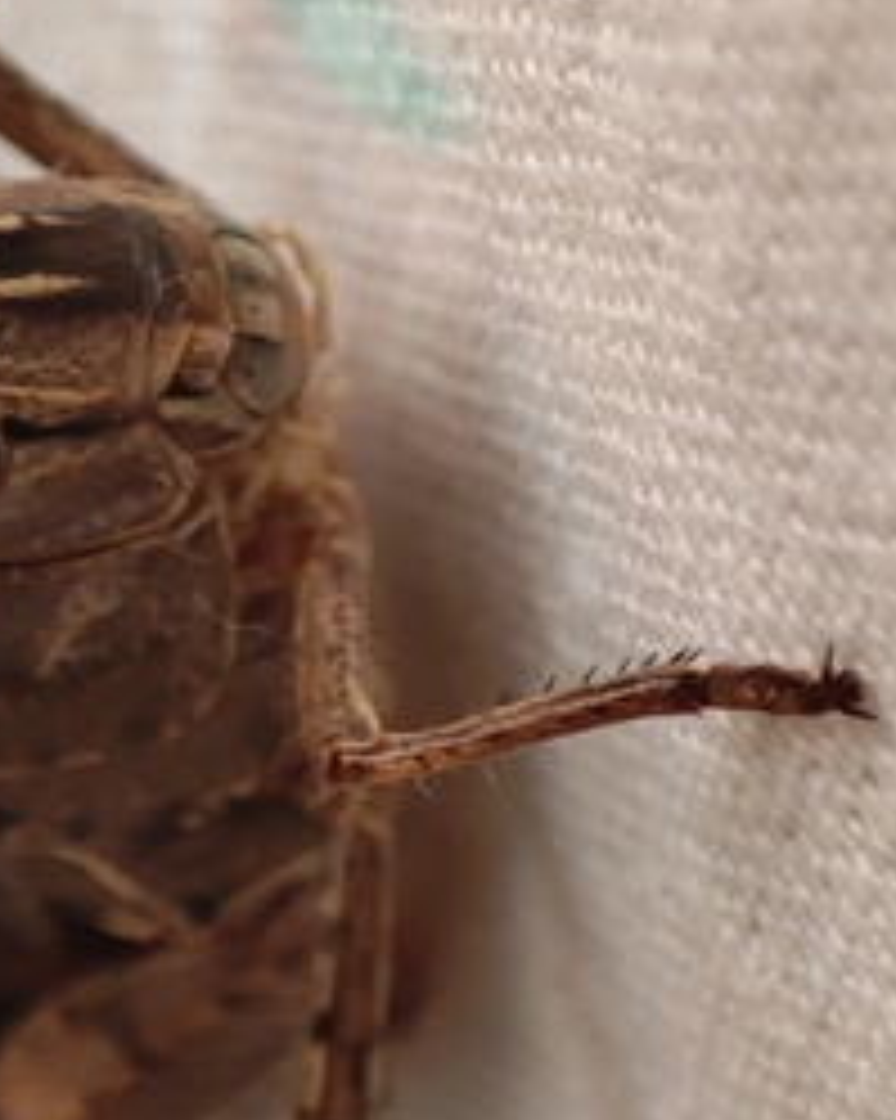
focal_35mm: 123
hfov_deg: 12.4
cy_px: 486
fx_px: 4080
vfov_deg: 15.6
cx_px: 14
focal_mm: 4.1
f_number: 2.4
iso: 50
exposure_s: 1/138
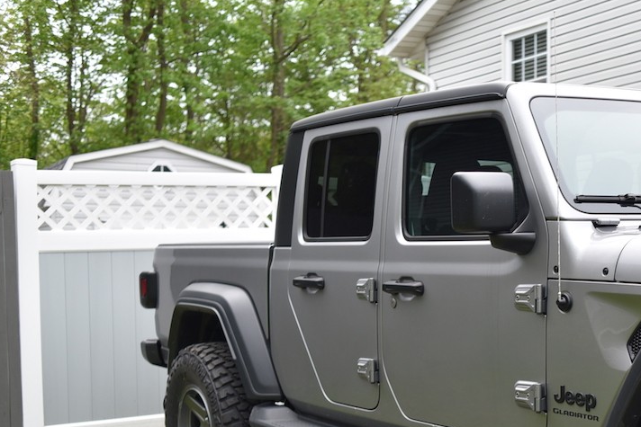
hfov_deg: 32.8
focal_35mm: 59
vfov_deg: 22.6
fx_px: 1051
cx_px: 532
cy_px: 357
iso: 720
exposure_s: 1/60
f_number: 4
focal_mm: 35
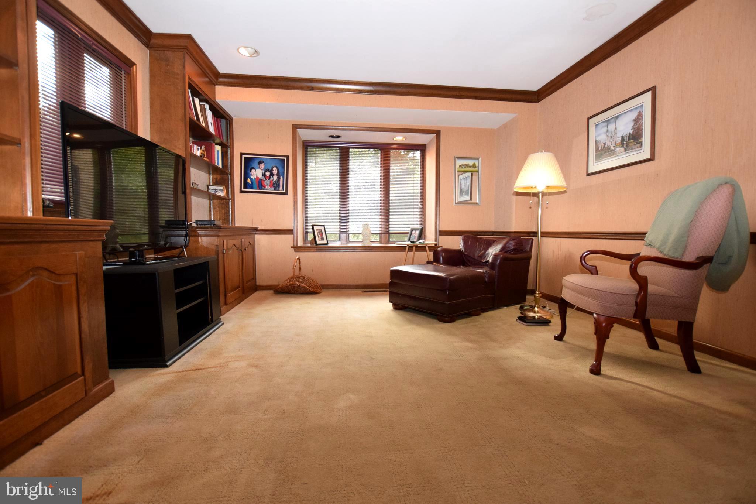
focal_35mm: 15
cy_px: 252
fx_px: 315
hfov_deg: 100.4
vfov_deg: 77.3
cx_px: 378
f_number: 4
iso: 1800
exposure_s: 1/200
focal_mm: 10
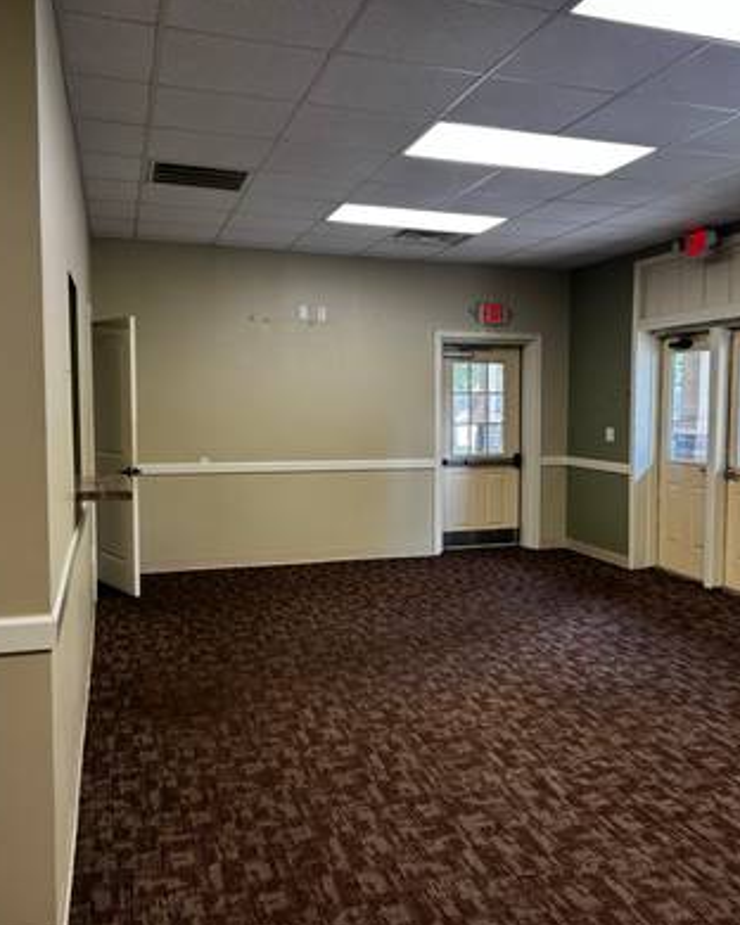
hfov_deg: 45.5
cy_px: 465
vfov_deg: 55.7
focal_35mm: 32
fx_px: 876
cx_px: 449
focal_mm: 6.76
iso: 125
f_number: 1.78
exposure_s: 1/120
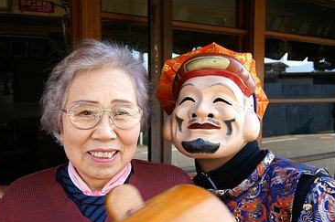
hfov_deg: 53.3
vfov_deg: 36.8
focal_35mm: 36
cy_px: 139
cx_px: 138
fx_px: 332
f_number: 5.6
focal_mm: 17
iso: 100
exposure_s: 1/50
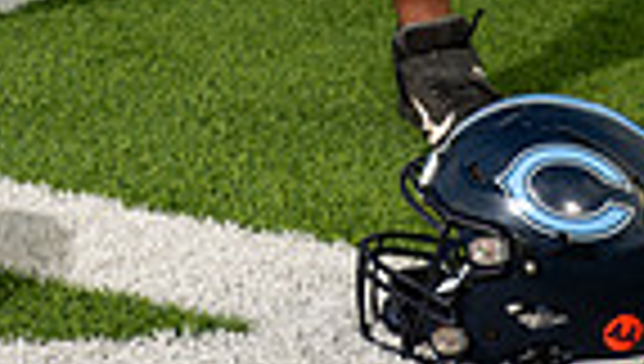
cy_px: -562
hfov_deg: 13.5
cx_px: 131
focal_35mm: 158
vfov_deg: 7.2
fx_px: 2703
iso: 160
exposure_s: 1/320
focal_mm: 48
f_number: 7.1
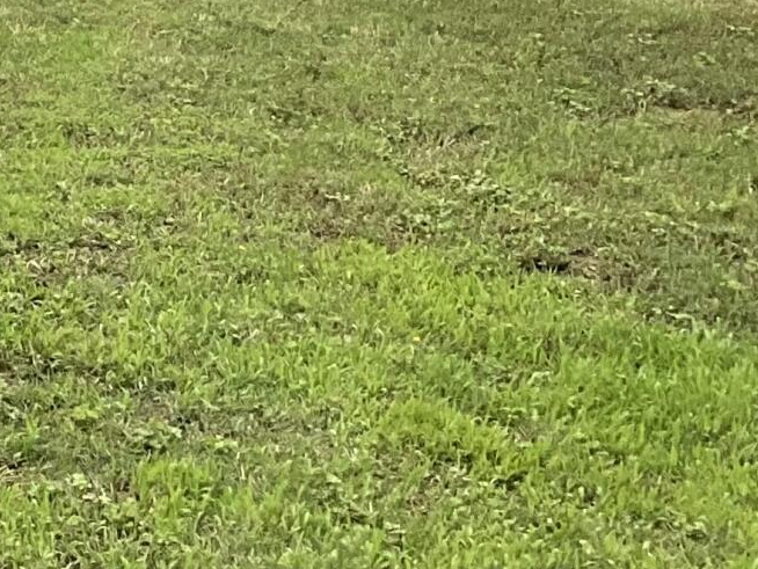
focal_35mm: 133
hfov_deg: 12.7
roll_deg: +1.2
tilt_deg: -0.2
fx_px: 2913
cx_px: -833
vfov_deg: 10.2
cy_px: -610
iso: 16
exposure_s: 1/1076
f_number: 1.8
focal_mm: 3
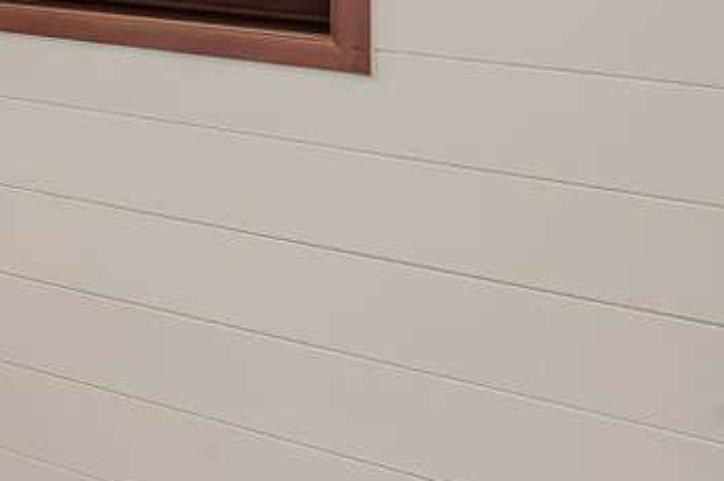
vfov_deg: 16.4
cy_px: -206
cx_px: -931
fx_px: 1547
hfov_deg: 15.9
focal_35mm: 77
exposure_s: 1/10
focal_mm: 14
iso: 400
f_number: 14
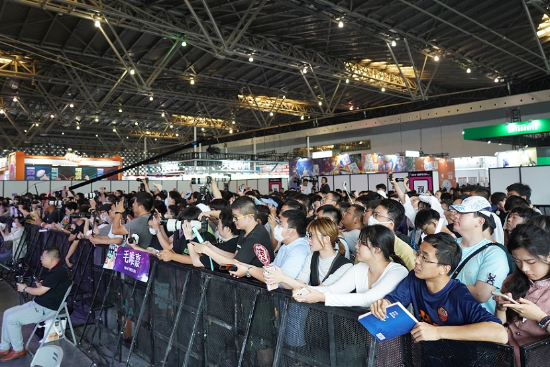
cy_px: 184
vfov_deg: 53.1
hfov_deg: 73.8
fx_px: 367
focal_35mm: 24
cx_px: 275
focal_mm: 24
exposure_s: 1/160
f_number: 4
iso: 1000
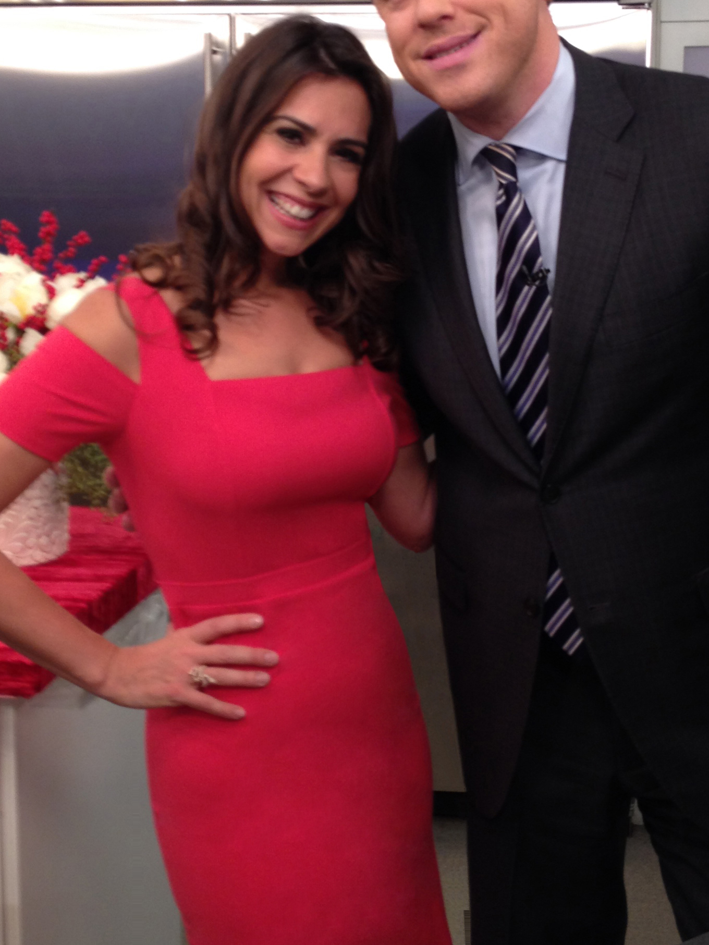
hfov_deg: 23.3
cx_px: 425
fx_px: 1720
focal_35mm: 63
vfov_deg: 30.6
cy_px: 374
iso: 50
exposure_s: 1/24
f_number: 2.4
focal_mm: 4.28
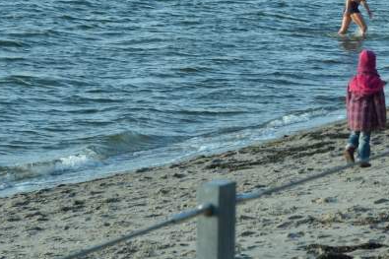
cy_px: -23
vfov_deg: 6.0
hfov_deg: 9.0
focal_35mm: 229
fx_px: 2473
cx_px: 365
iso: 100
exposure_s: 1/160
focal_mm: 50
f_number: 6.3
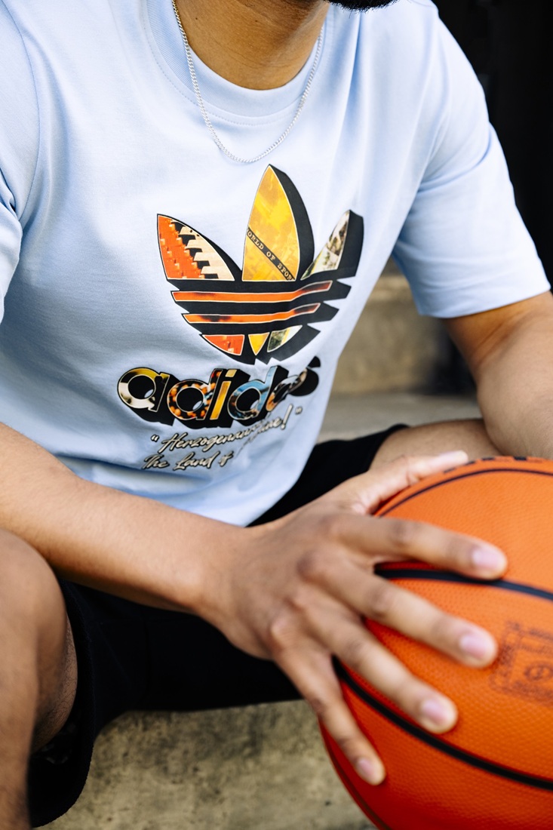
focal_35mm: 67
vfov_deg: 30.1
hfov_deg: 20.3
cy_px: 415
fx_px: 1544
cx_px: 276
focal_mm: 67
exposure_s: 1/250
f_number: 4.5
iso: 400
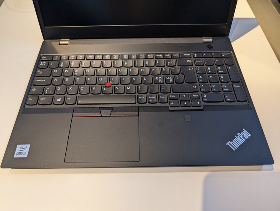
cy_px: 106
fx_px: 194
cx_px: 140
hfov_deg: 71.5
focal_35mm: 24
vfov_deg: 56.9
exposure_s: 1/50
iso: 159
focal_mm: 6.9
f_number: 1.68
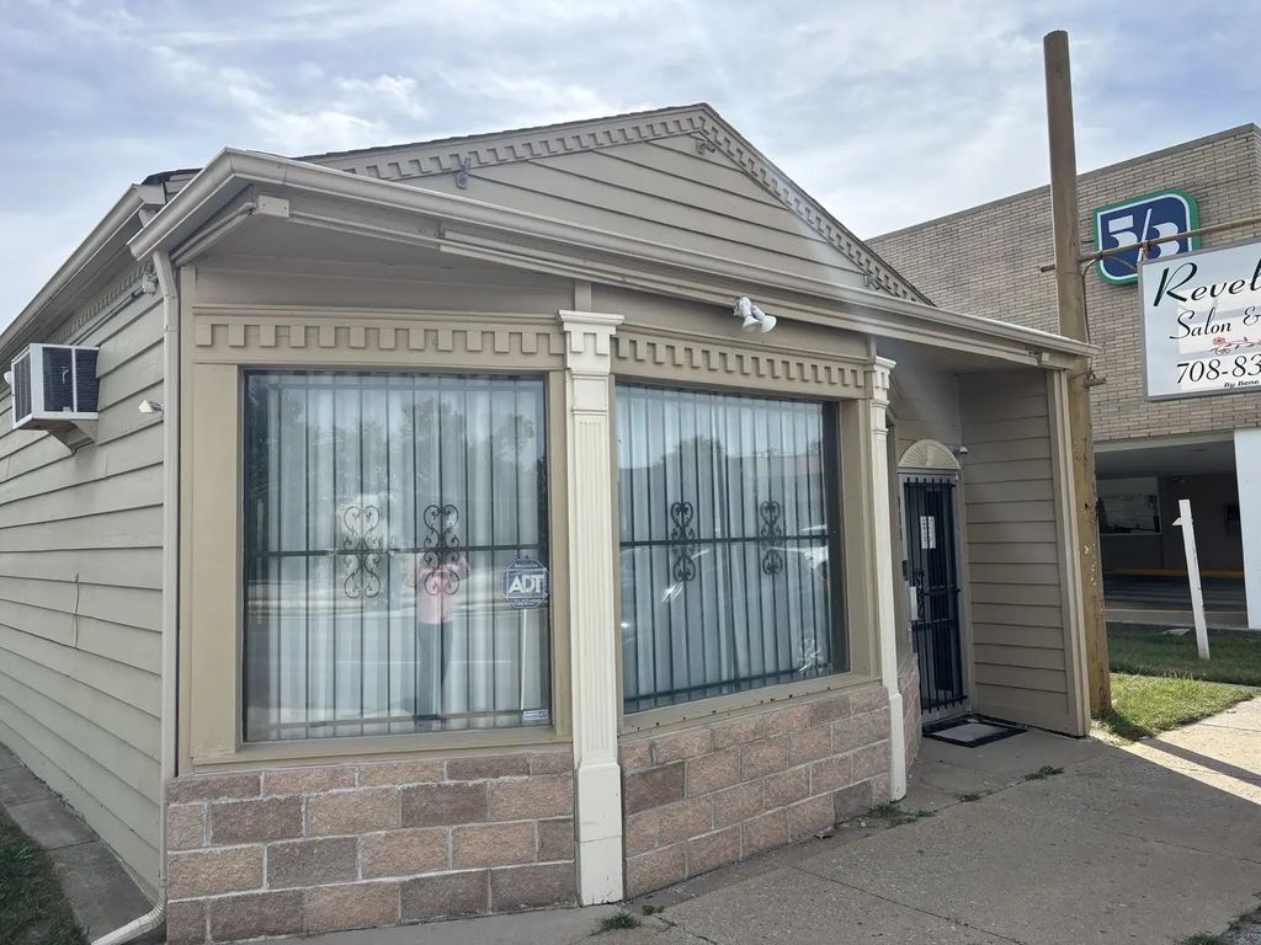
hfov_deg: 67.3
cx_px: 630
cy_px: 472
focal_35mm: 26
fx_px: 947
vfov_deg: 53.1
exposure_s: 1/2451
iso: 50
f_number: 1.6
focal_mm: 5.96
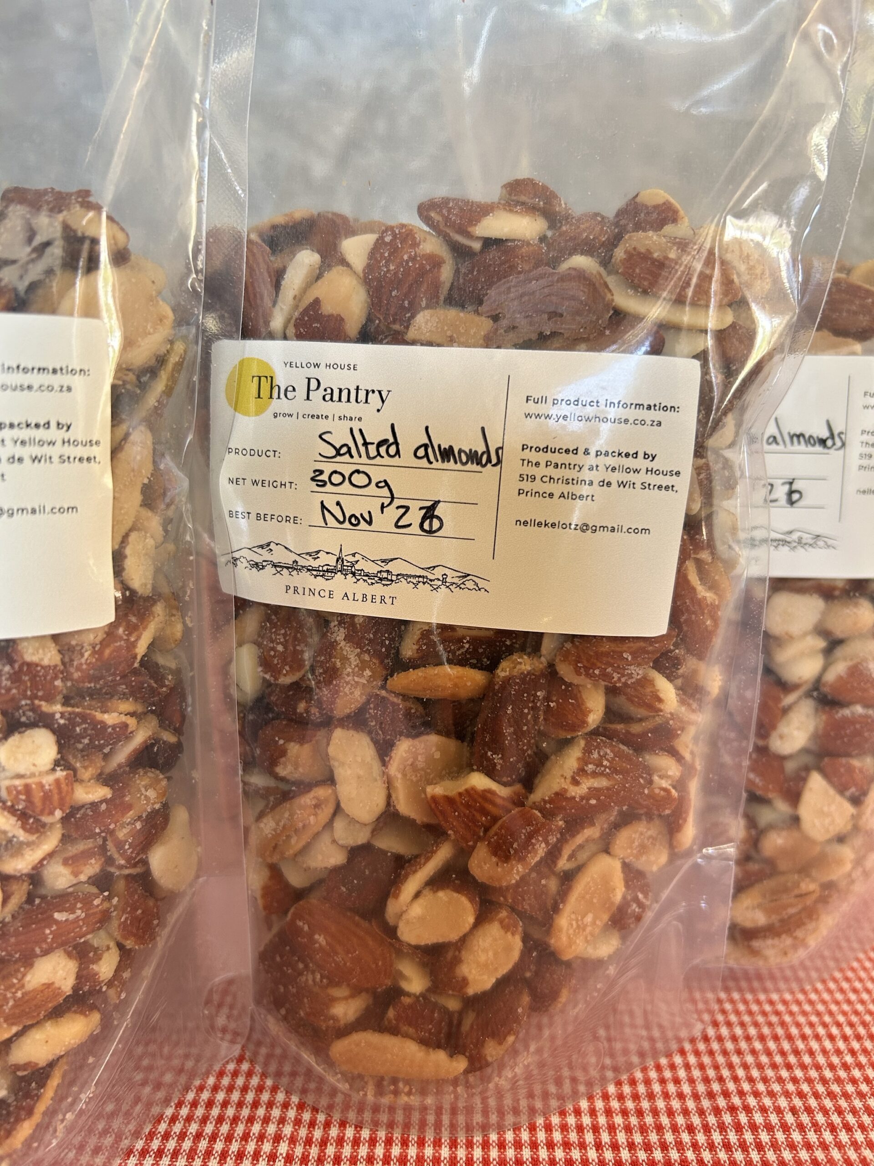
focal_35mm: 26
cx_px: 437
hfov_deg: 53.1
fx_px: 875
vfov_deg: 67.3
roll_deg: -0.1
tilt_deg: -13.4
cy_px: 583
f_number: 1.5
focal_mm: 5.7
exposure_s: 1/121
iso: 125
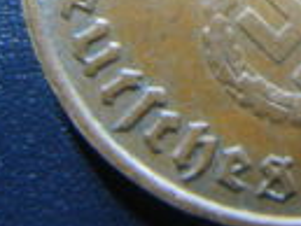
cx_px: 369
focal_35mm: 102
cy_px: -77
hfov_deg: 18.2
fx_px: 888
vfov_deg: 13.9
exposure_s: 1/37.8
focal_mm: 5.4
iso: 160
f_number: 3.5
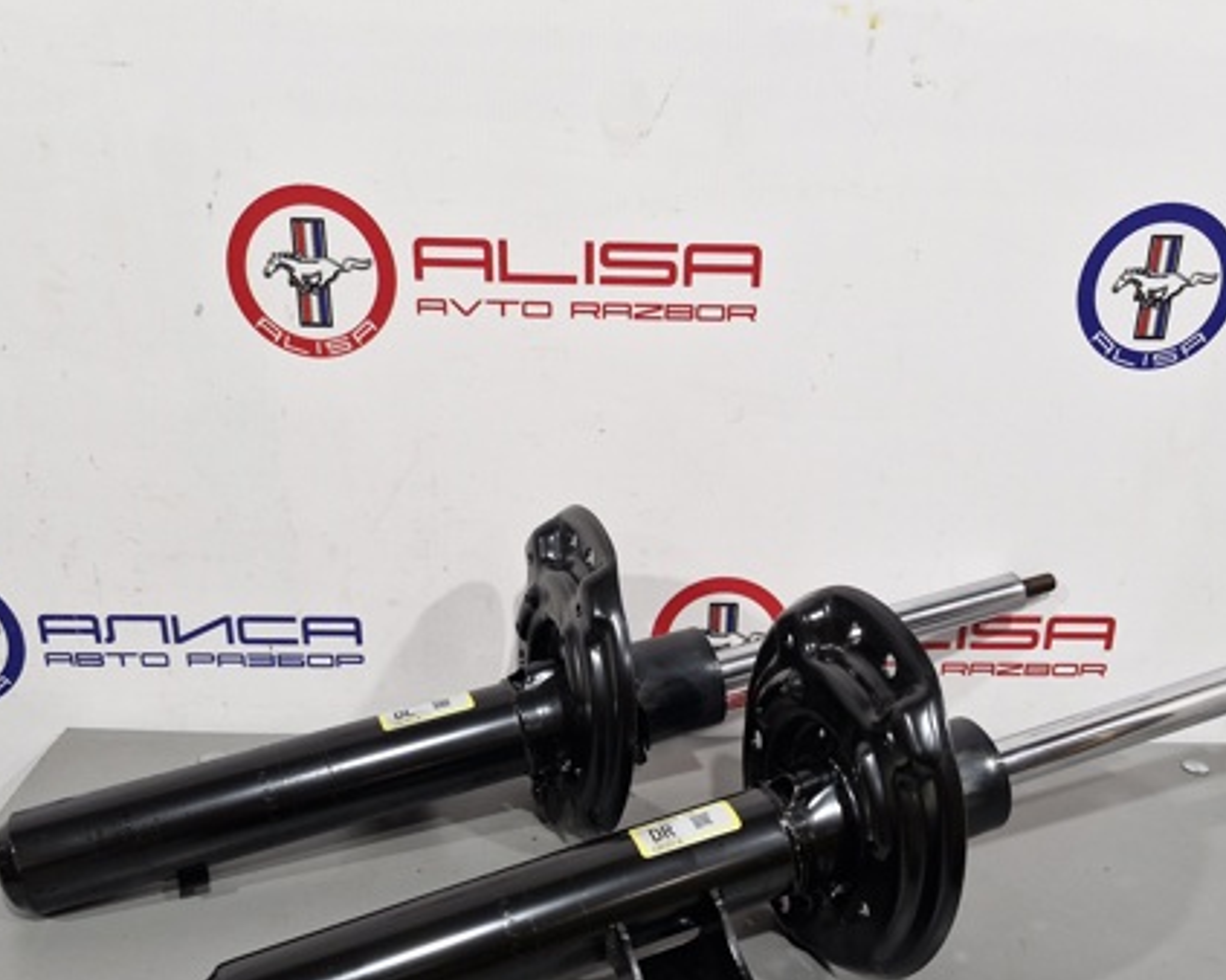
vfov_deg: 42.5
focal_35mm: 34
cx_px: 652
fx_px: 1233
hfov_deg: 52.8
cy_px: 678
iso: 200
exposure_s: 1/100
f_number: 1.8
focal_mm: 5.54
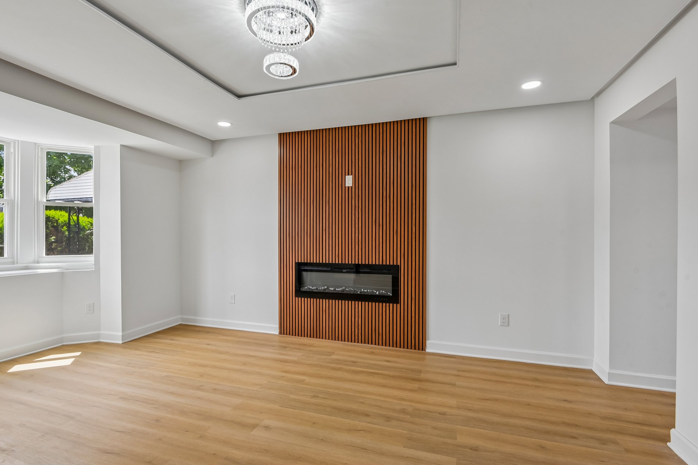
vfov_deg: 70.4
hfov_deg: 93.2
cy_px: 237
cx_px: 333
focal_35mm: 17
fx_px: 330
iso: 400
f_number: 8
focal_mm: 16
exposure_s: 1/60
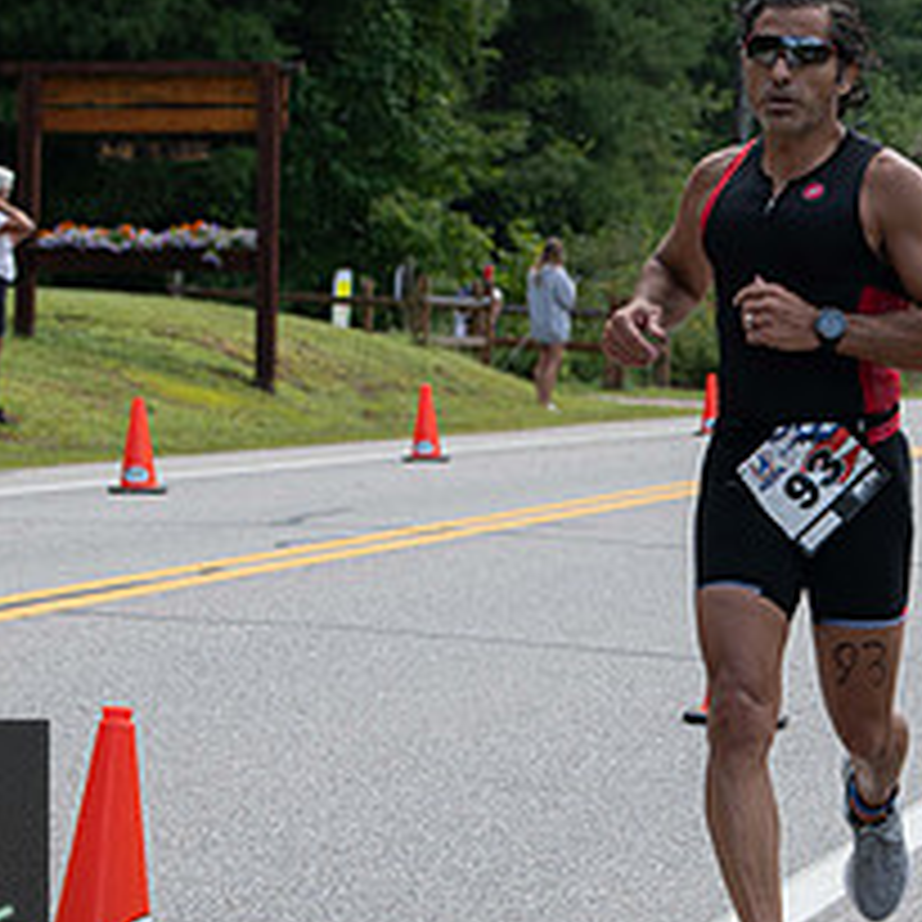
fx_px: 5936
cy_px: 488
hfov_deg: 8.9
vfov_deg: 8.9
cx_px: 715
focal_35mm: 197
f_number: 6.3
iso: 200
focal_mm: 82
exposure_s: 1/250
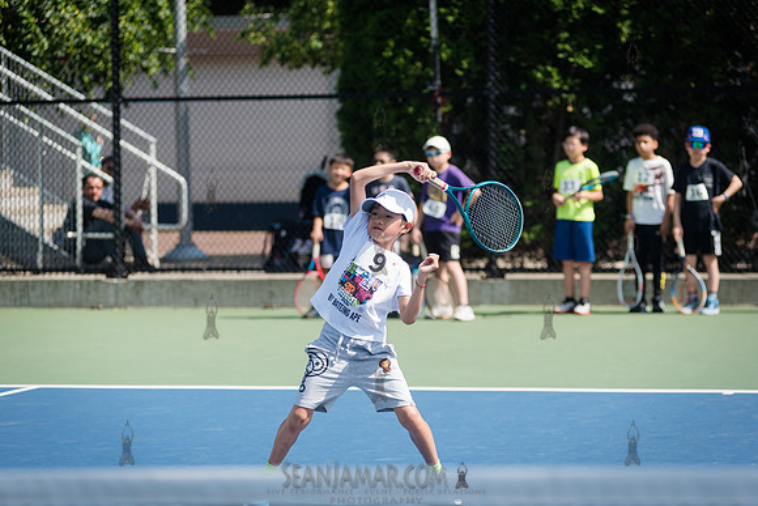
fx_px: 2881
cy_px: 253
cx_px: 379
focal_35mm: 137
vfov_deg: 10.0
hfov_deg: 15.0
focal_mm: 135
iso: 200
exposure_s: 1/1600
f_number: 3.5
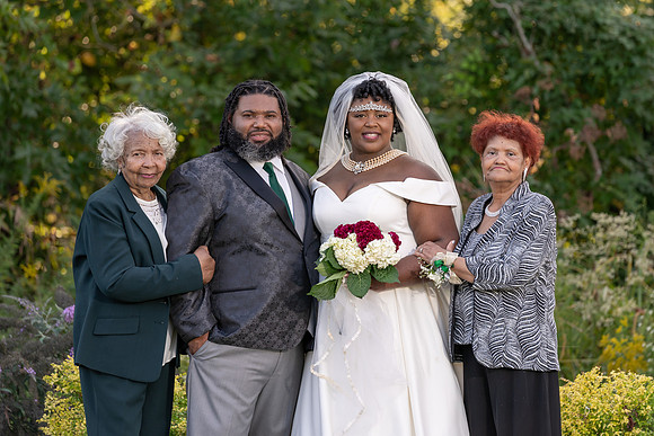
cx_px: 341
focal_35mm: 207
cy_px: 209
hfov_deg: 9.9
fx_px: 3758
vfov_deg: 6.6
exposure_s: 1/200
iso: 100
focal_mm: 198
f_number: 4.5
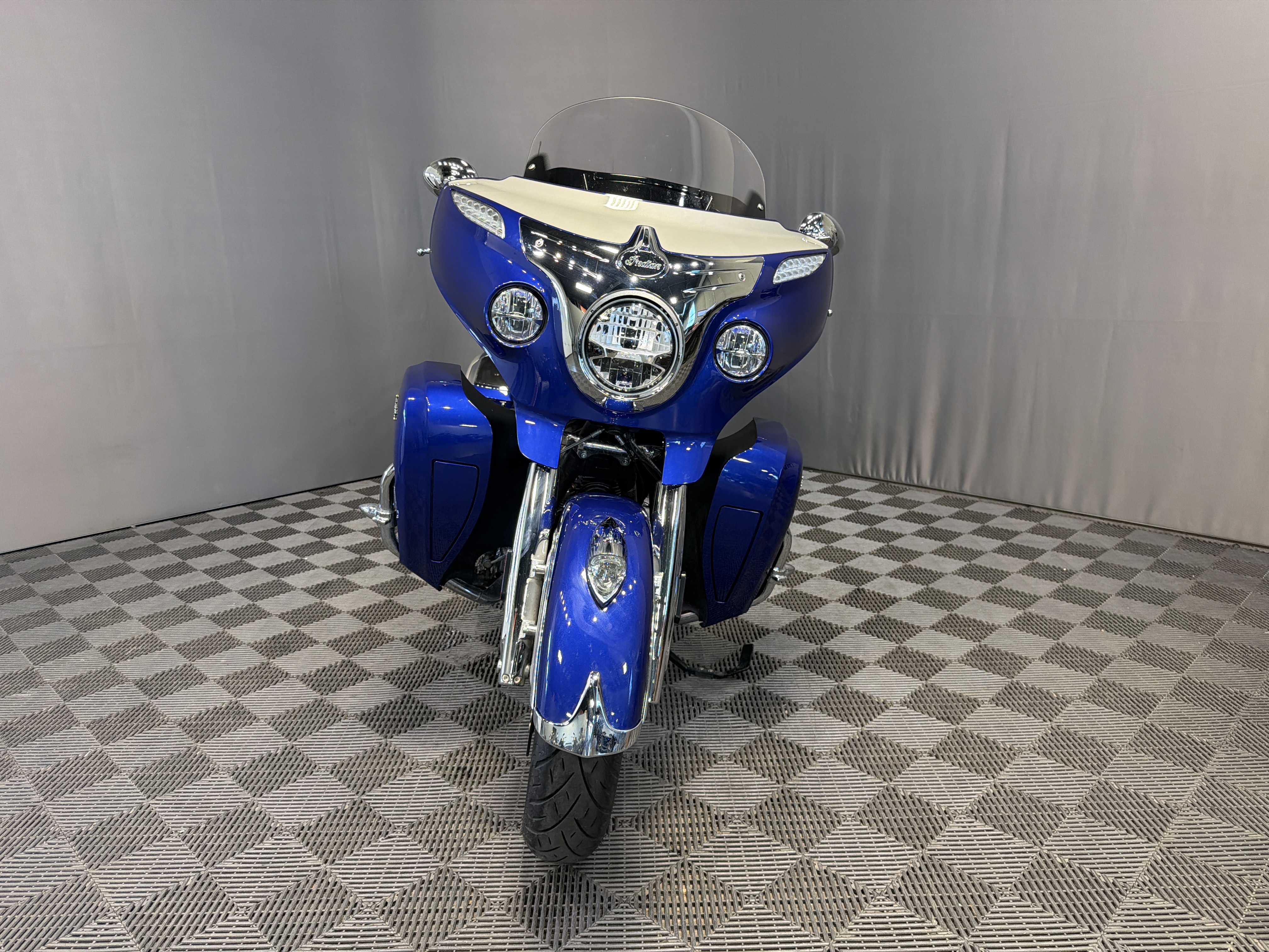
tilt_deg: -14.8
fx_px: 880
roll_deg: +1.9
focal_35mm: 24
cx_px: 634
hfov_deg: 71.6
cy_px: 476
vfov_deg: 56.8
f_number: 1.78
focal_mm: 6.76
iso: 250
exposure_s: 1/60
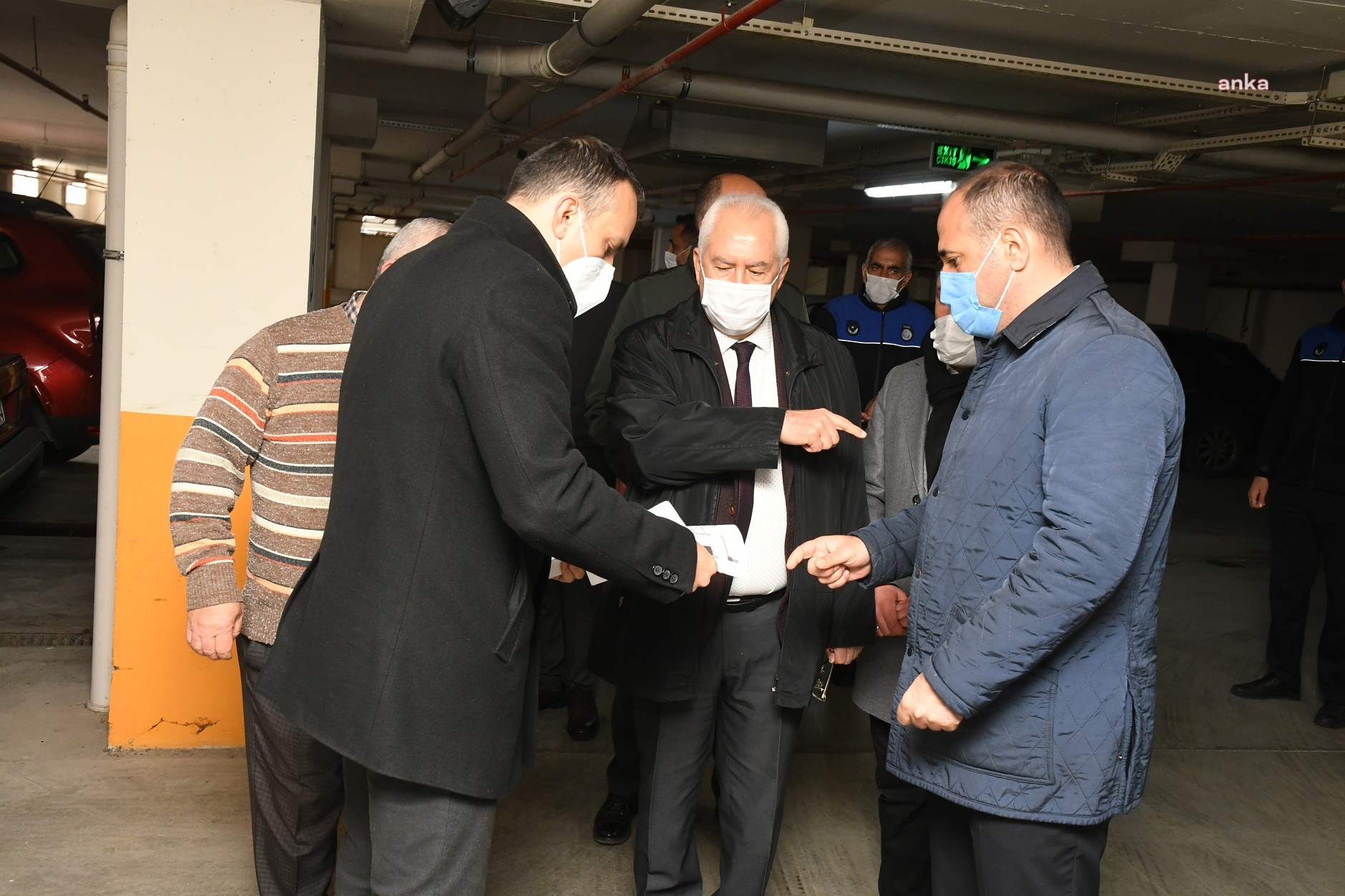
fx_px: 1233
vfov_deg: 40.0
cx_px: 672
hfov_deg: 57.2
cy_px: 448
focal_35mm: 33
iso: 2000
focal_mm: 22
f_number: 9
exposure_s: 1/60
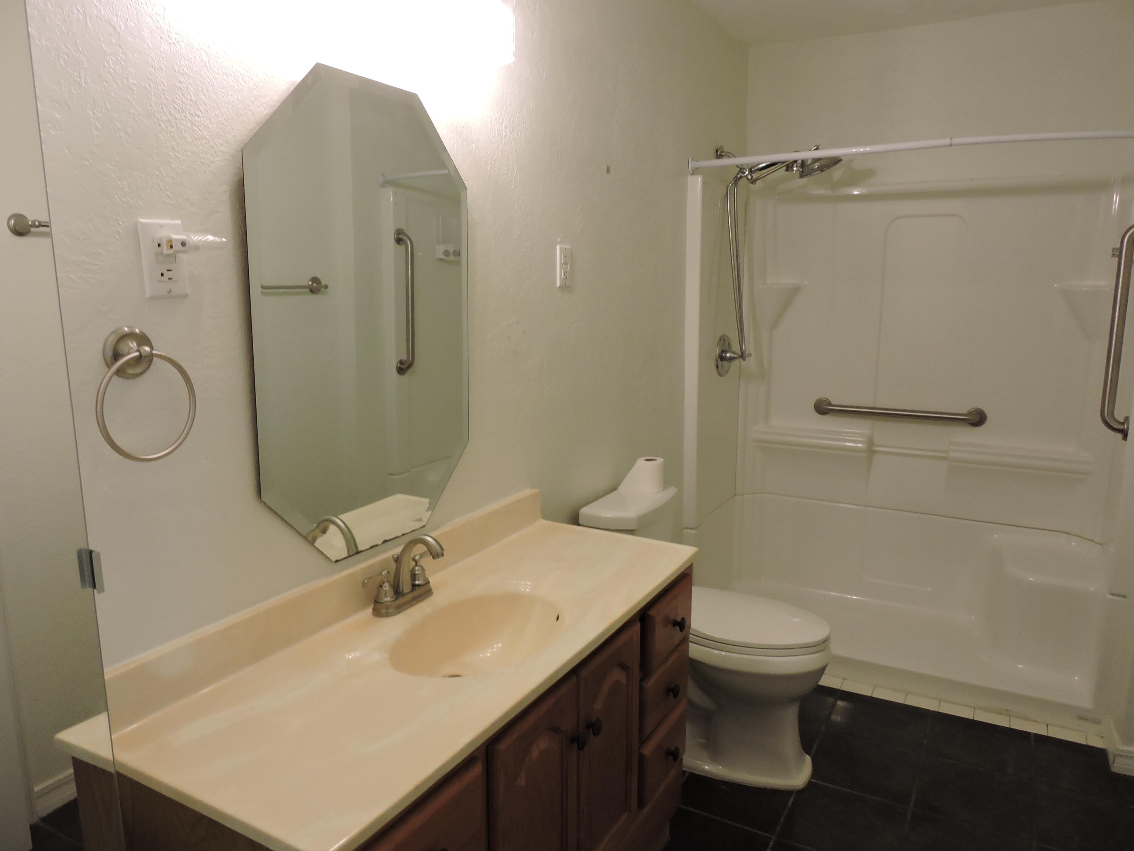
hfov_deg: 71.6
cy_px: 426
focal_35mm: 24
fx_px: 786
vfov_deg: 56.8
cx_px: 567
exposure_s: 1/30
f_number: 3.3
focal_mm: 4.3
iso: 280
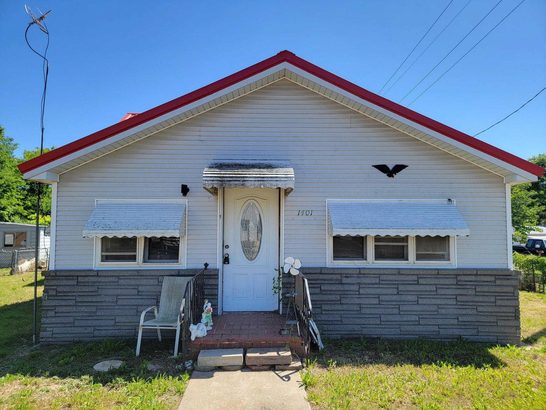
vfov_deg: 56.8
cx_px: 273
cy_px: 205
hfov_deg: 71.6
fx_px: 379
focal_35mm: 24
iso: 16
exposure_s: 1/349
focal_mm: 6.7
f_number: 1.8
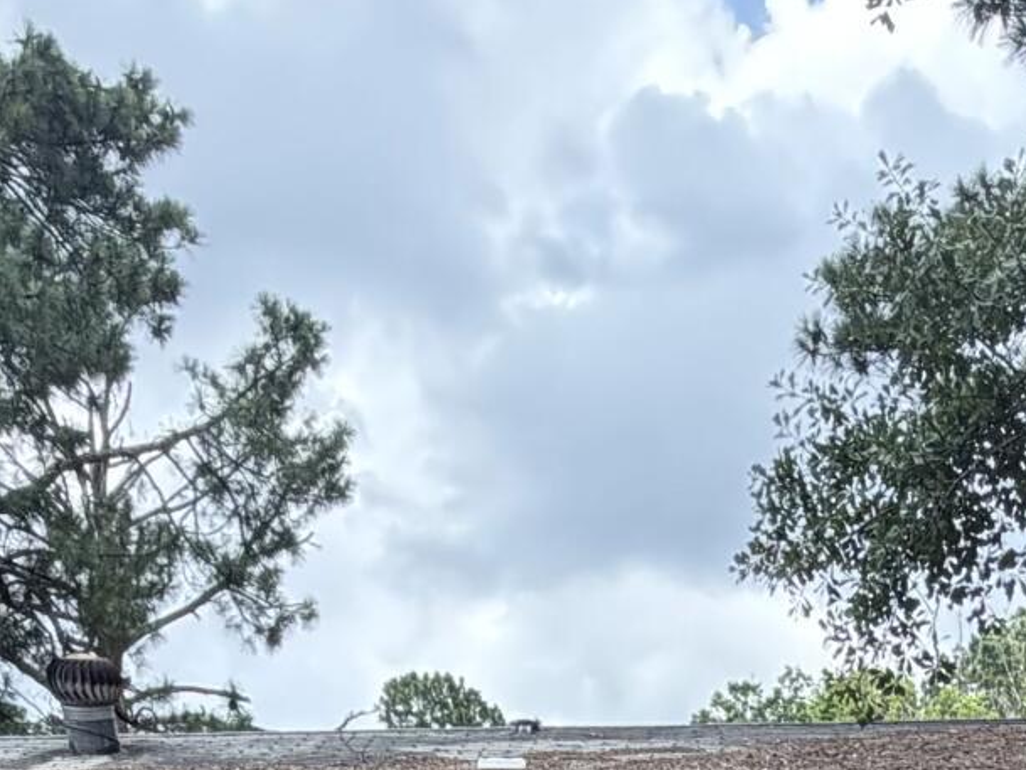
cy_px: 1513
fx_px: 2046
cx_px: 906
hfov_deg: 27.2
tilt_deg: -10.2
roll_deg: +1.9
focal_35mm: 69
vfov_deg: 16.5
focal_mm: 2.22
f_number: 2.2
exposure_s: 1/502
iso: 64
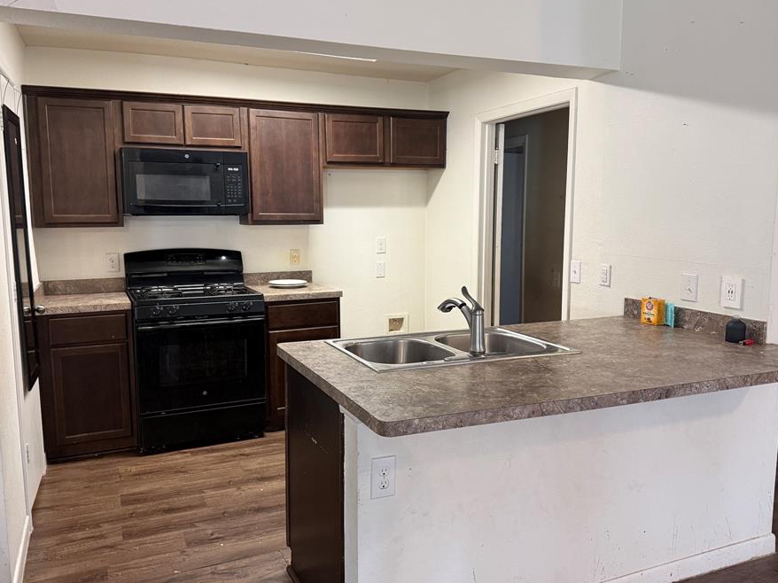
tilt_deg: -7.5
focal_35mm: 28
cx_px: 377
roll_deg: +0.8
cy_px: 291
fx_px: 629
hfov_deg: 63.4
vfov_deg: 49.7
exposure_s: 1/60
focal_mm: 6.76
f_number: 1.78
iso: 320
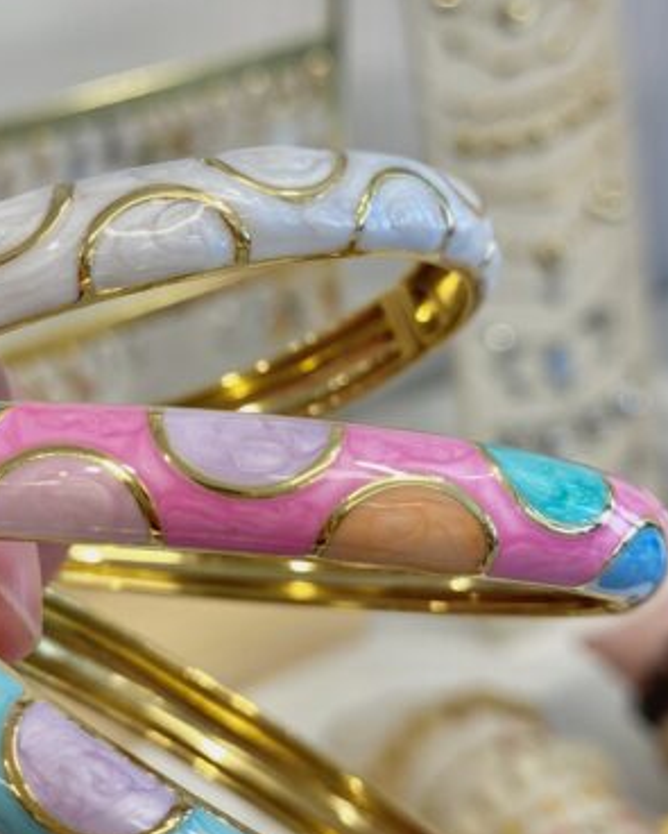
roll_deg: +3.6
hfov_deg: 28.5
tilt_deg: -33.7
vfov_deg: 35.3
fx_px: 1308
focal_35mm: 53
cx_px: 231
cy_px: 376
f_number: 1.8
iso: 32
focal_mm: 4.25
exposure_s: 1/103
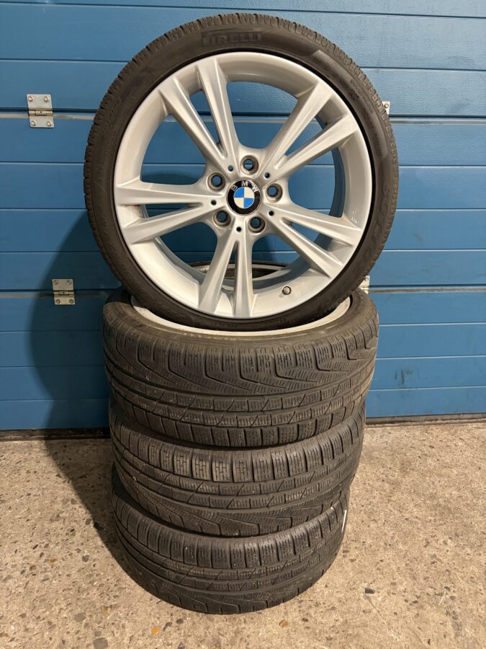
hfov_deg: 53.1
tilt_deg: -22.5
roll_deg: -1.7
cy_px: 324
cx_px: 243
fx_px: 487
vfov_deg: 67.3
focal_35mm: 26
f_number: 1.6
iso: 320
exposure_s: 1/50
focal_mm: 5.96
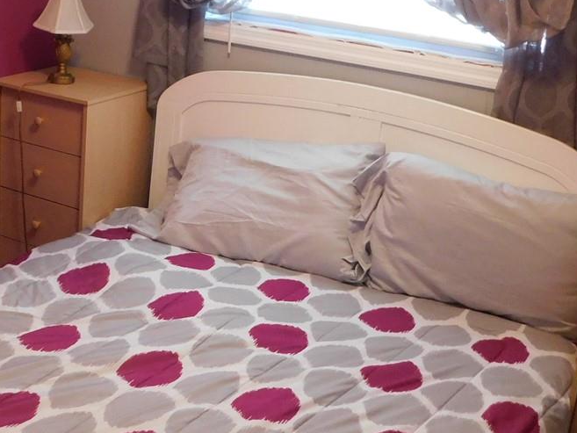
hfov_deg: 33.7
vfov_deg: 26.0
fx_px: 934
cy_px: 159
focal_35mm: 56
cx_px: 154
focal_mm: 4
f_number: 3
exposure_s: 1/25
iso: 400
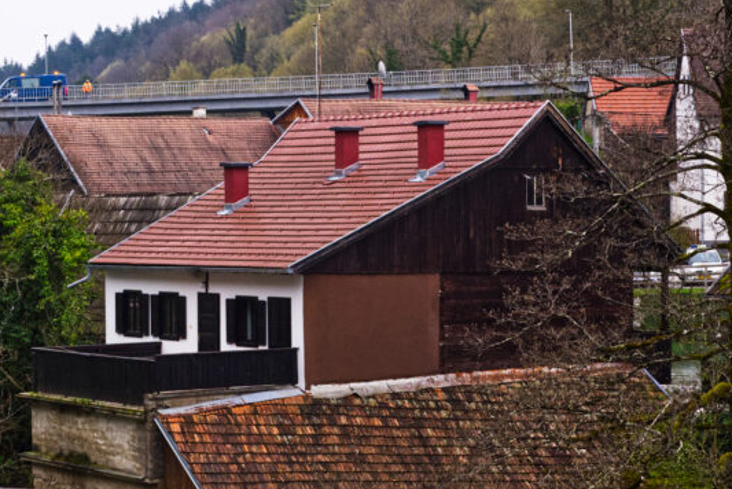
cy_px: 223
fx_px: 2197
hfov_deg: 18.9
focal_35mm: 108
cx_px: 312
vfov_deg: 12.7
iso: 2000
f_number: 13
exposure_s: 1/200
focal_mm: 50
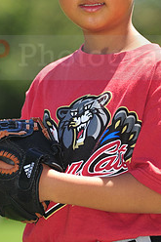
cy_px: 49
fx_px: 3137
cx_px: 90
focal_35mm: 467
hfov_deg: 2.9
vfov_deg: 4.4
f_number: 4.5
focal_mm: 200
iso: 200
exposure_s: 1/640
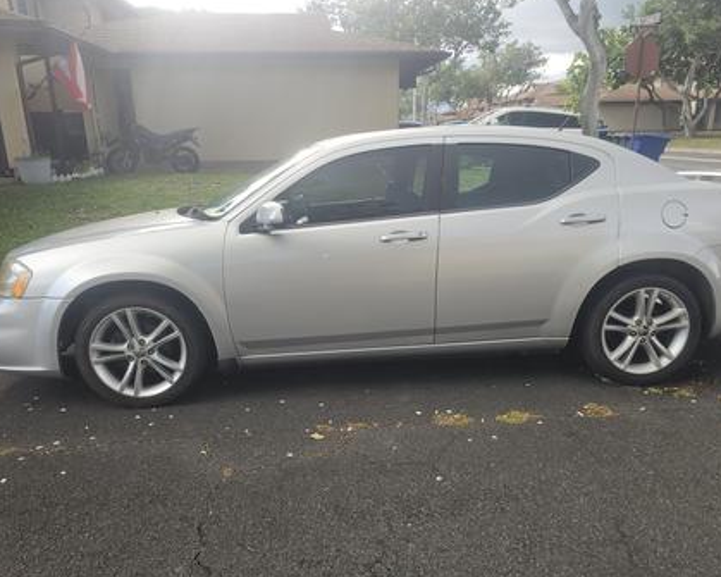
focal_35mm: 27
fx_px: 576
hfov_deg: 64.1
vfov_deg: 53.1
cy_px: 313
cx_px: 351
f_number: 1.7
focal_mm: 6.3
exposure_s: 1/120
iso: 20
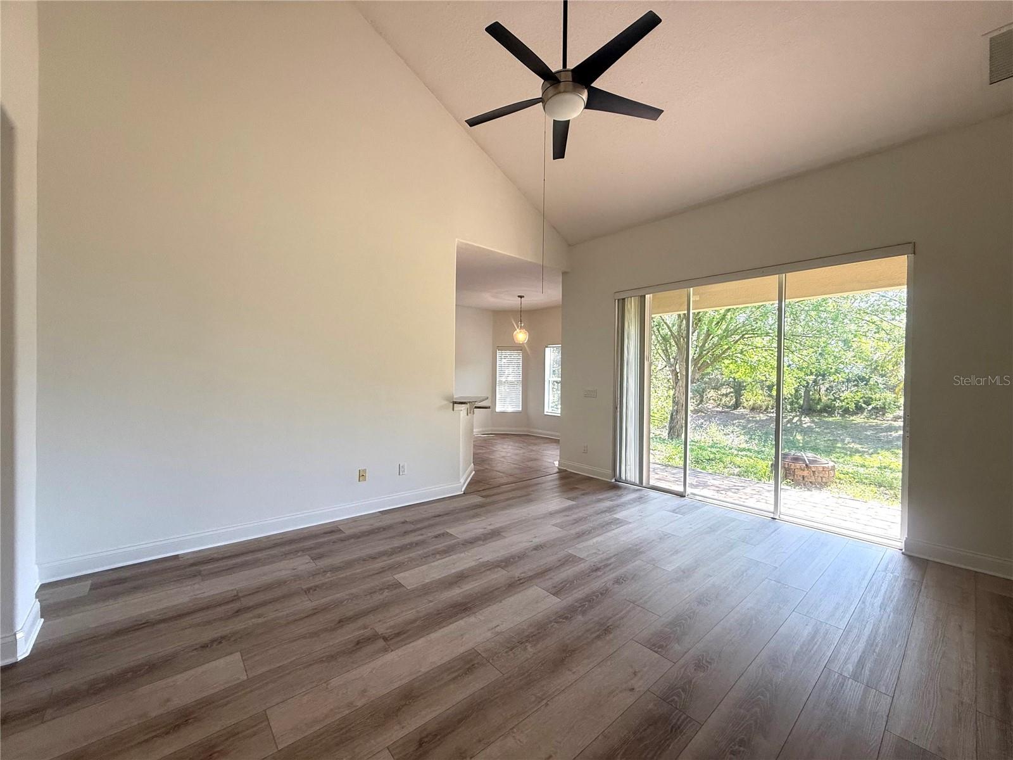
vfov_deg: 85.7
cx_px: 506
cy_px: 380
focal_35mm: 14
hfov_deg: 102.1
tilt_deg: -0.6
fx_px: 410
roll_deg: -1.1
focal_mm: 2.22
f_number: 2.2
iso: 125
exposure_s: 1/120
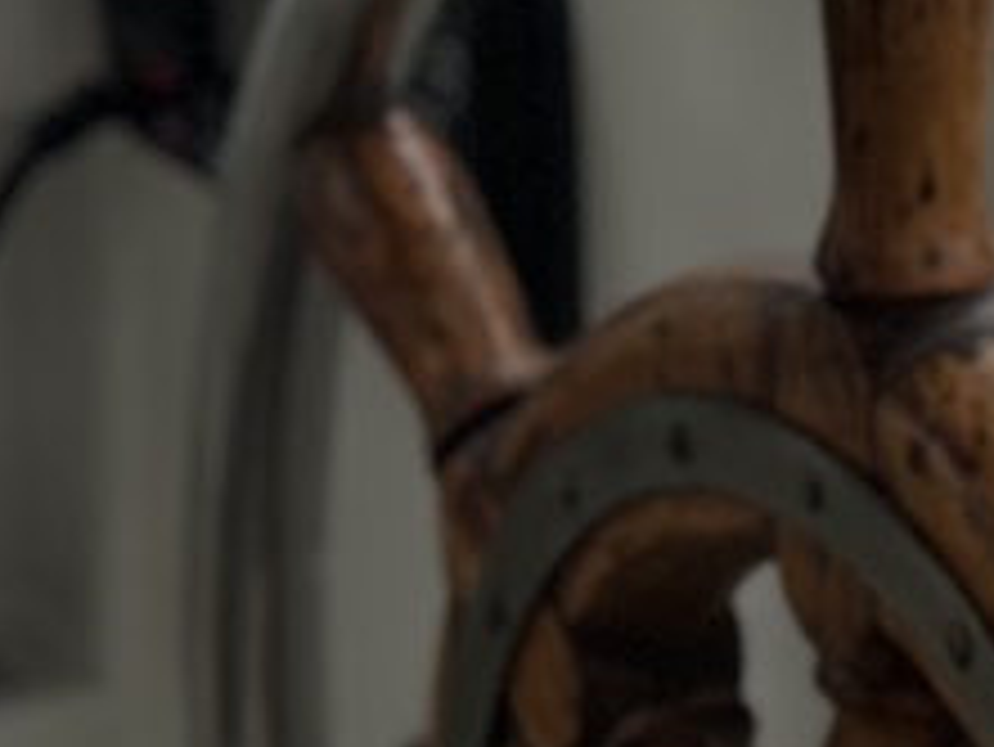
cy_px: -158
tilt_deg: -15.7
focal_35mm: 261
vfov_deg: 5.7
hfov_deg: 7.1
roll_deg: -2.4
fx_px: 7499
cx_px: 2532
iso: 100
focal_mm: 6.86
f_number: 1.78
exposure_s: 1/5263
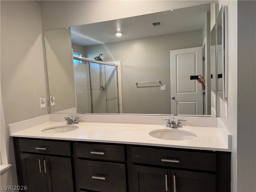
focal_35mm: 24
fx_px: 177
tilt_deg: -5.4
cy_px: 96
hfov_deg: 71.6
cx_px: 128
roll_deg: +1.9
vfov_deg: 56.8
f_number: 1.78
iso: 200
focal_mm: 6.76
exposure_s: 1/120
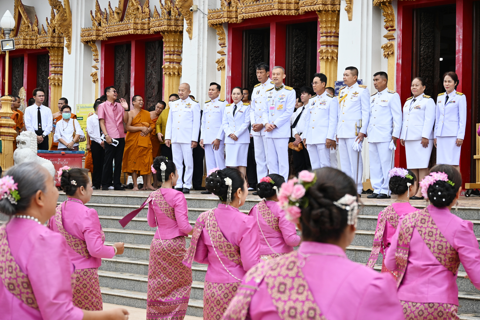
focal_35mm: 76
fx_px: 1020
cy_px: 160
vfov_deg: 17.8
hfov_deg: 26.5
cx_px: 240
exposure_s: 1/250
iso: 140
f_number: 5.6
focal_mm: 51
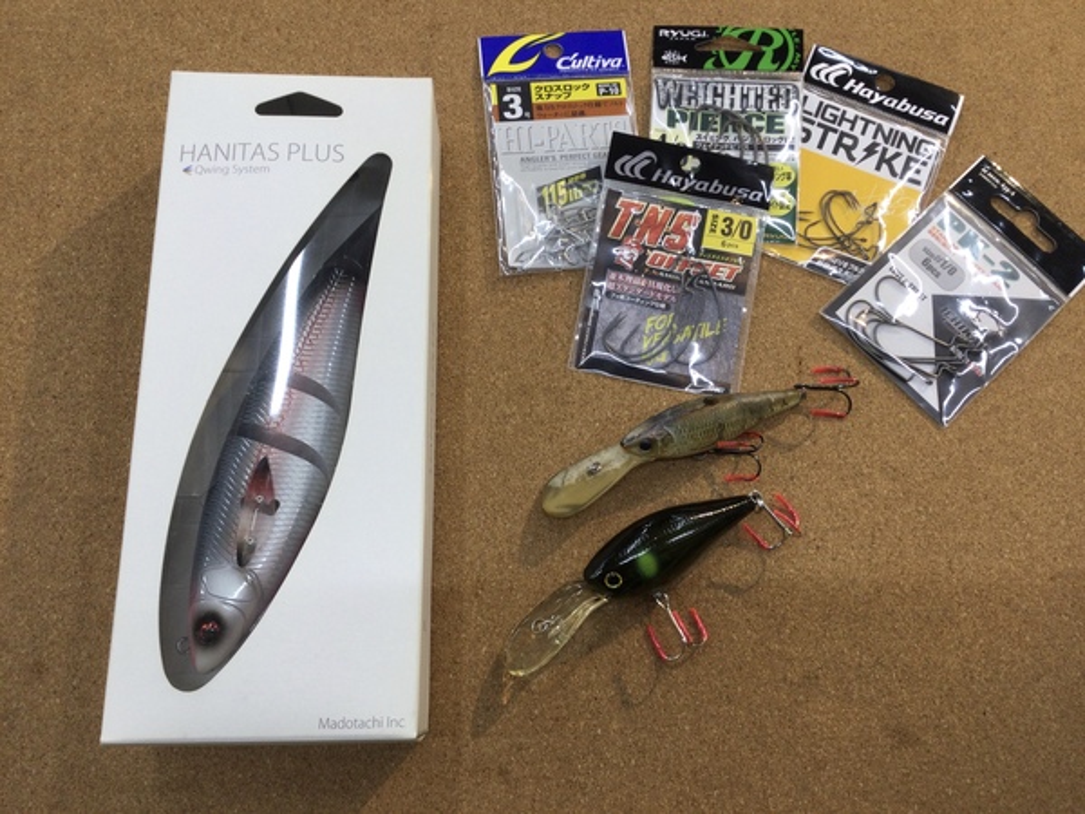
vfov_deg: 45.4
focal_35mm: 31
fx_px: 972
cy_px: 407
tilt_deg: -75.0
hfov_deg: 58.4
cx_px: 542
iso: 25
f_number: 2.4
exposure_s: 1/60
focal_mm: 3.3
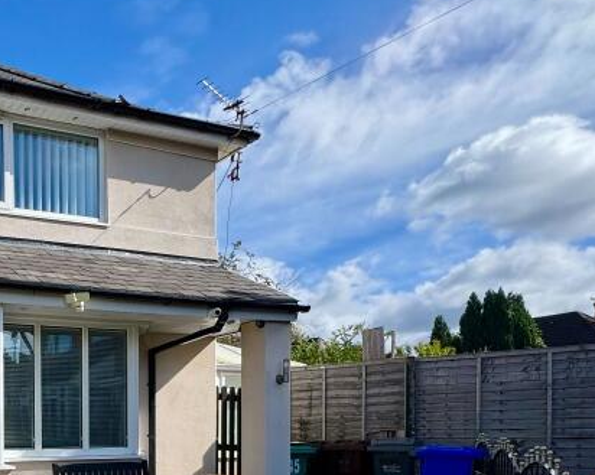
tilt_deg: -1.1
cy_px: 440
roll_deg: +0.6
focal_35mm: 34
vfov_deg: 39.7
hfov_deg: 45.3
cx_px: 10
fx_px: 598
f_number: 2.2
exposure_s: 1/1927
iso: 40
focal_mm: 2.22
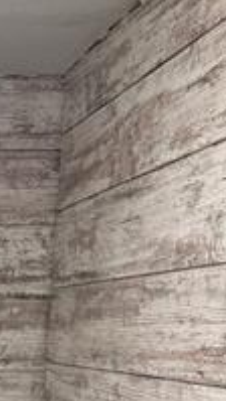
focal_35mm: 101
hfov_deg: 10.4
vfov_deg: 19.9
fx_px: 1076
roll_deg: -1.6
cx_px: -313
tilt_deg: -7.4
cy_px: 480
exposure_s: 1/60
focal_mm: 6.76
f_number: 1.78
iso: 125
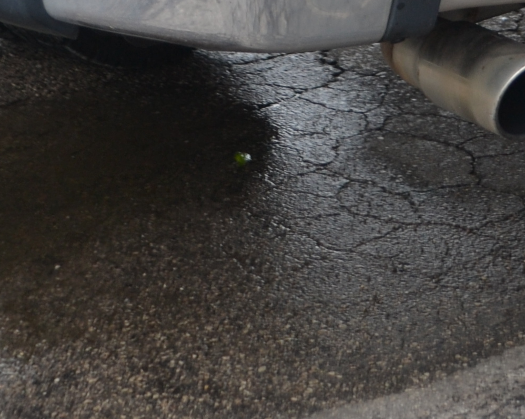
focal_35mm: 143
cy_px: -290
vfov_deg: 10.3
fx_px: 2221
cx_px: 583
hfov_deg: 13.2
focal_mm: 22
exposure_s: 1/125
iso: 140
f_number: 5.6
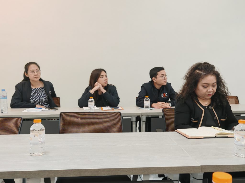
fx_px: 241
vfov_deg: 41.8
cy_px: 92
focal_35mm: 34
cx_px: 122
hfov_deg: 54.0
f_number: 1.9
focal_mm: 6.67
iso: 1600
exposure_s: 1/200
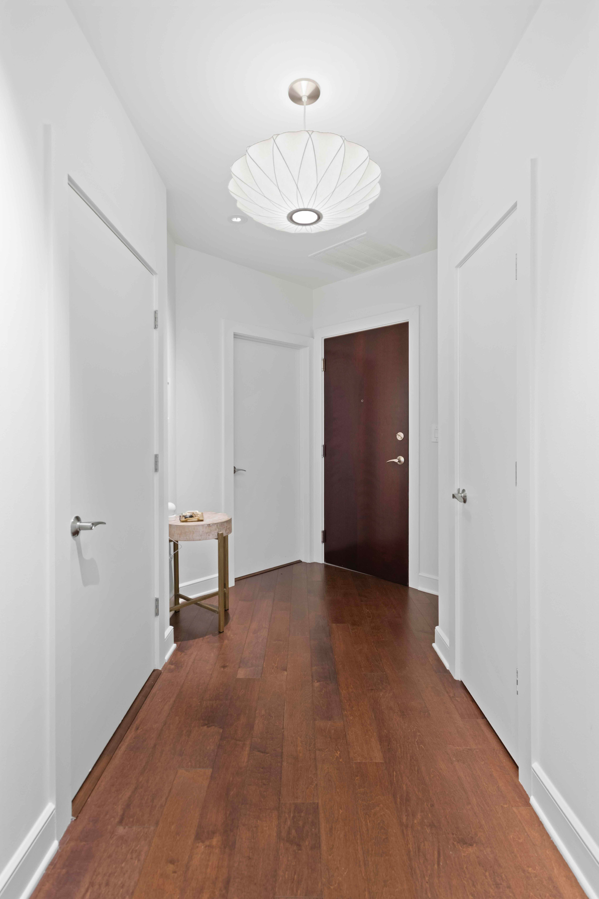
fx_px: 424
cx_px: 300
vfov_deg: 93.3
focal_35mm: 17
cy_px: 450
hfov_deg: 70.4
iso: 400
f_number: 11
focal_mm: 17
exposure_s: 2
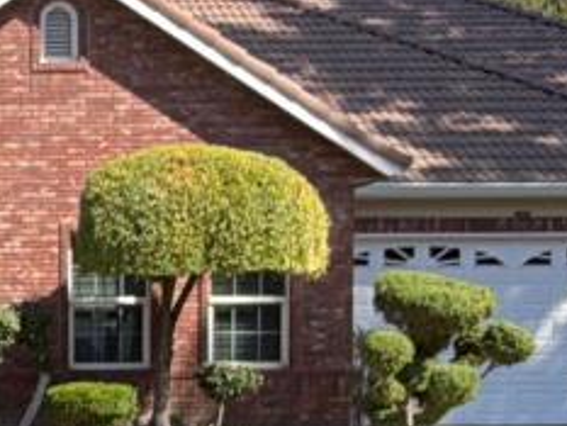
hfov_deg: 20.0
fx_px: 1475
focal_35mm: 90
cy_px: 371
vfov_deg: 16.2
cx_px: -163
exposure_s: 1/502
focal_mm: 2.22
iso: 40
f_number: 2.2
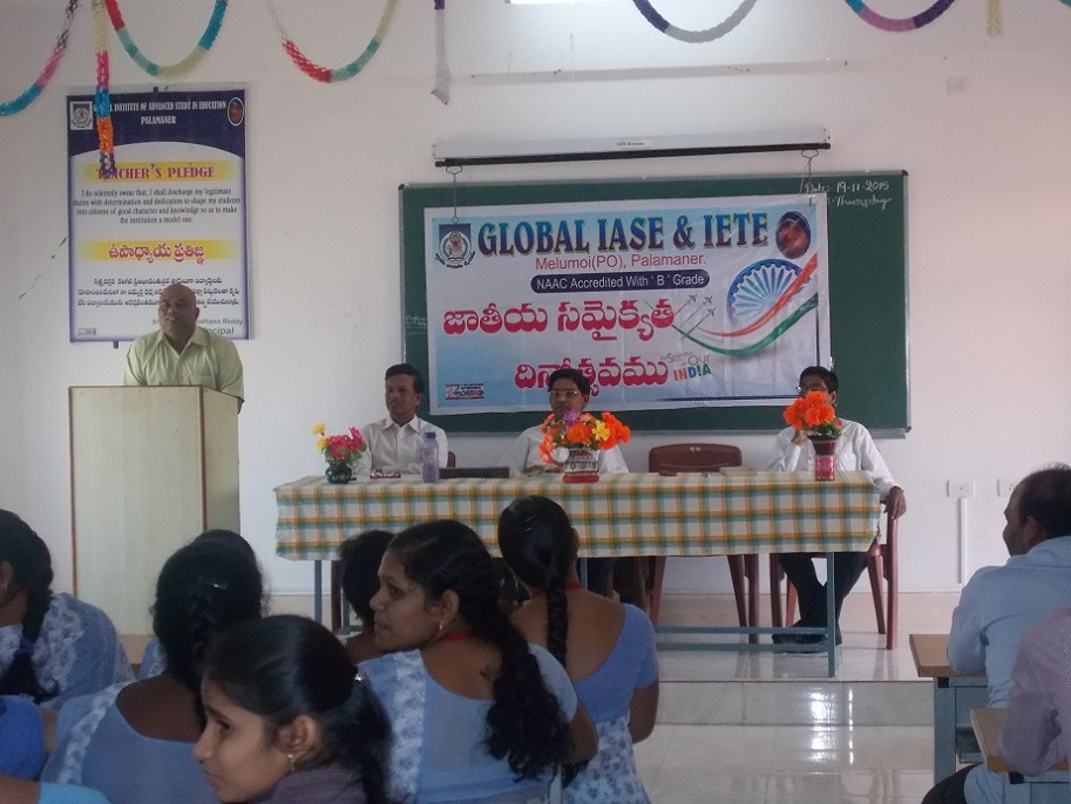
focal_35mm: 66
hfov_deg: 29.4
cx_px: 536
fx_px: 2043
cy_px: 402
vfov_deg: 22.3
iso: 500
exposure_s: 1/80
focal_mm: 11.8
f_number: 5.3
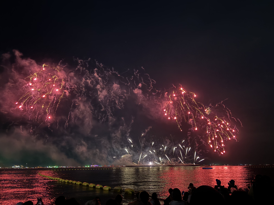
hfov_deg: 67.3
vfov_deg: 53.1
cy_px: 102
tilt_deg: +17.6
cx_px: 137
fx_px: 206
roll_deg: +1.0
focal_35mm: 26
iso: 800
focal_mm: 5.96
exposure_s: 1/9
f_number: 1.6
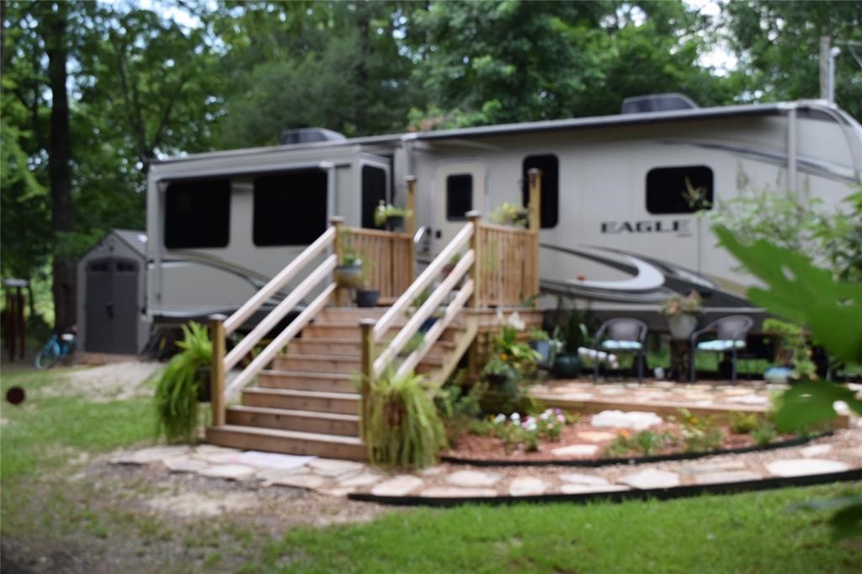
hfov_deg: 51.3
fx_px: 898
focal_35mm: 38
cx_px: 431
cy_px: 287
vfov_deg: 35.5
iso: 400
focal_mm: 25
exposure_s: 1/250
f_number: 5.6
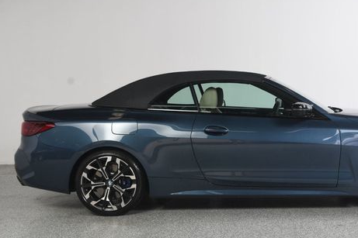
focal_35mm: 50
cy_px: 155
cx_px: 241
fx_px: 497
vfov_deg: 26.8
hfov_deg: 39.1
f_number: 8
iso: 100
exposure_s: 1/160
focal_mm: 24
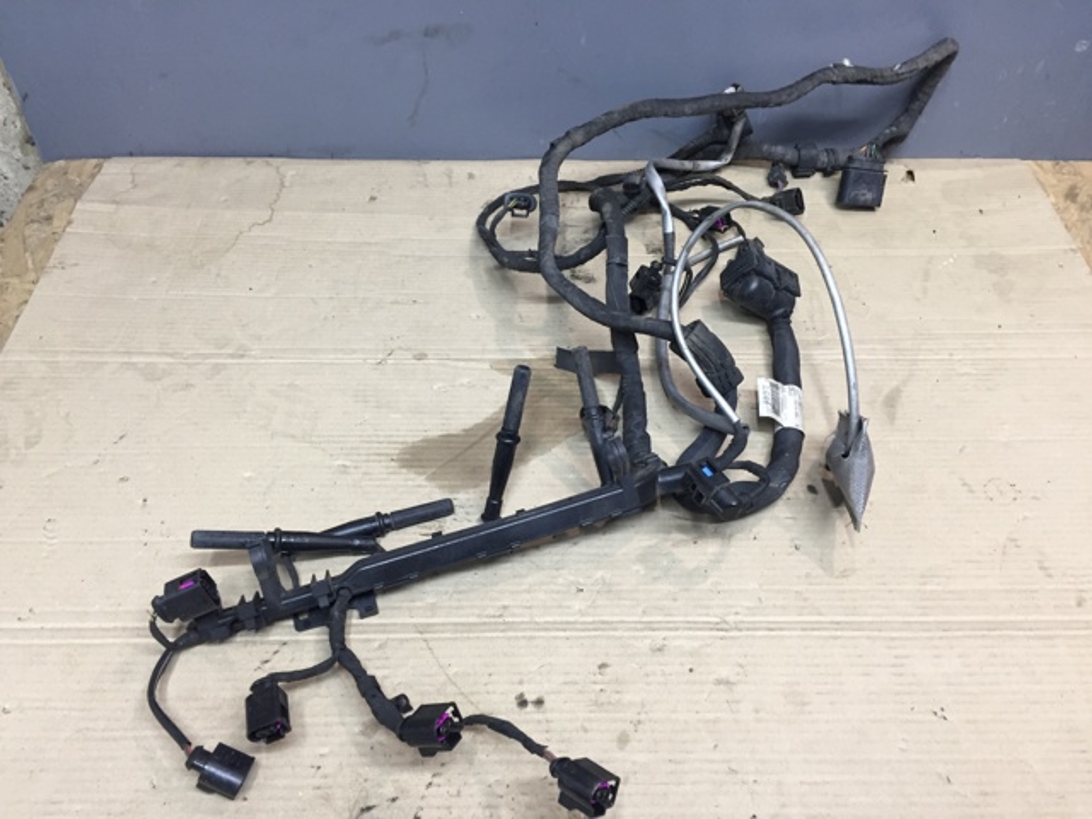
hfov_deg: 61.7
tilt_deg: -48.6
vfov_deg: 48.2
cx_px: 546
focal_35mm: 29
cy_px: 410
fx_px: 915
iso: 64
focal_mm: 4.15
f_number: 2.2
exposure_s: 1/33
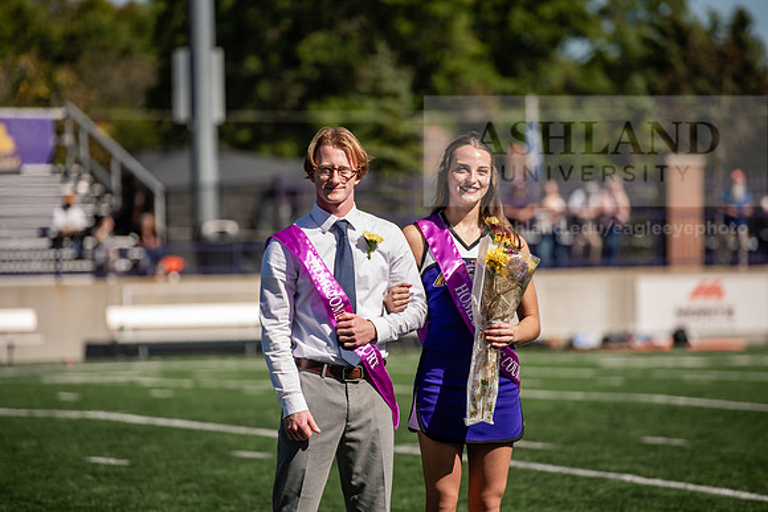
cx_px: 384
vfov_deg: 6.9
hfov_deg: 10.3
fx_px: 4267
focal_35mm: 200
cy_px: 256
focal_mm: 200
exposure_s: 1/640
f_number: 4
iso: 50
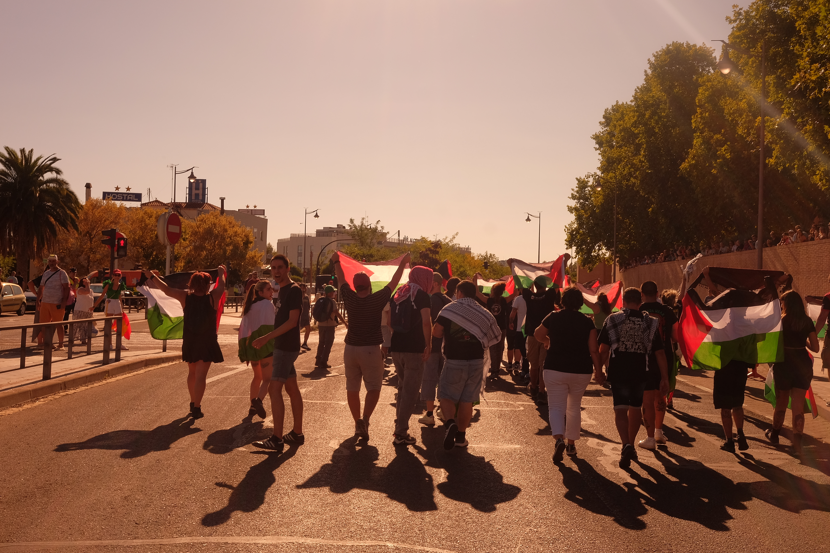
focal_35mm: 41
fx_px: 945
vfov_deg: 32.6
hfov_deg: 47.4
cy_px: 276
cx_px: 415
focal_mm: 27
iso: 200
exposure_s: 1/500
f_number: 11
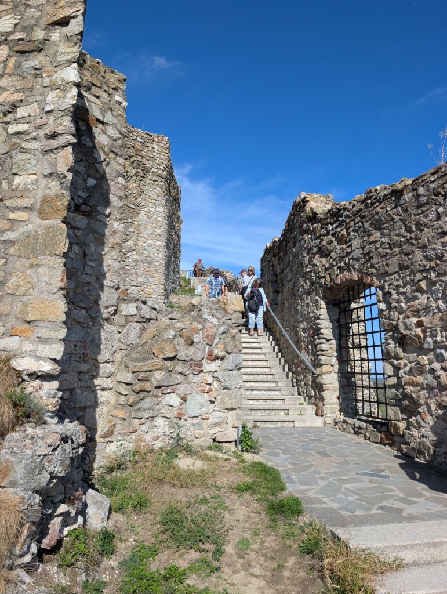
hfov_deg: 56.9
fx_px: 412
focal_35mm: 24
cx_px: 224
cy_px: 297
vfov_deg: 71.5
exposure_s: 1/1212
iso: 21
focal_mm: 6.9
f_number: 1.68
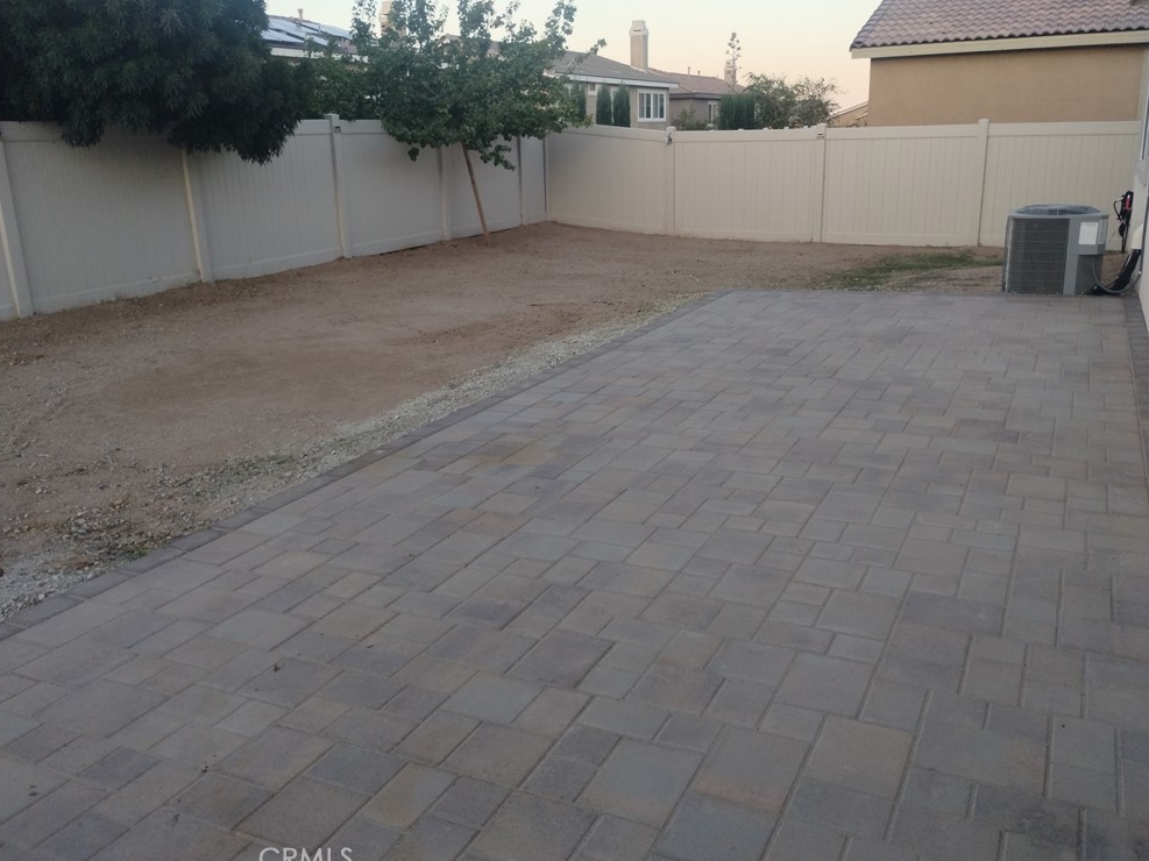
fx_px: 962
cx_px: 583
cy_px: 428
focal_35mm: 29
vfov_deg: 48.2
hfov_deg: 61.7
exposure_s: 1/120
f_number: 1.8
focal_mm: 4.27
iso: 238
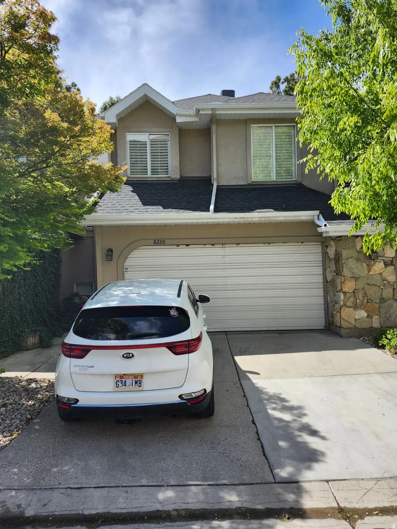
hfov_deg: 58.9
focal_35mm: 23
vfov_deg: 73.9
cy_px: 264
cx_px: 198
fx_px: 352
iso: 25
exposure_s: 1/1157
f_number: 1.8
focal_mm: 5.54
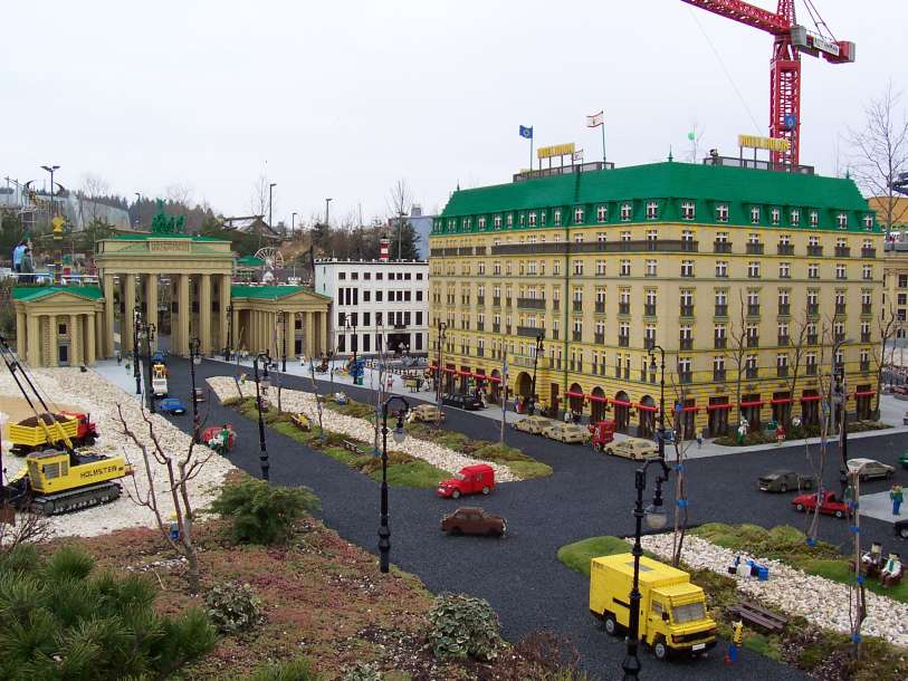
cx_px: 454
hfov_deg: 50.1
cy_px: 340
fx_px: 971
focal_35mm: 37
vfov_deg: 38.7
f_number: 5.6
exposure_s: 1/180
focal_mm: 5.6
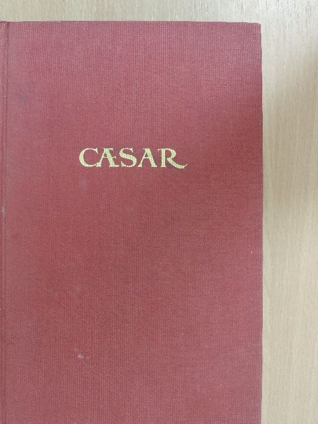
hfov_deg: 29.1
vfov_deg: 38.2
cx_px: 159
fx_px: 612
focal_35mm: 50
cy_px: 212
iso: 400
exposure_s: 1/13
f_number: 3.6
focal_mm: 8.9
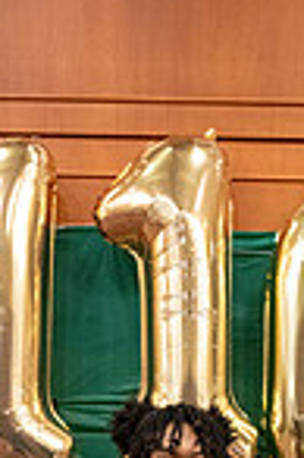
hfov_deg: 18.4
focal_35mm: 74
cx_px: 179
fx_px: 939
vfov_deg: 23.0
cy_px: 659
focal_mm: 24
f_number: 4
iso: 6400
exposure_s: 1/125
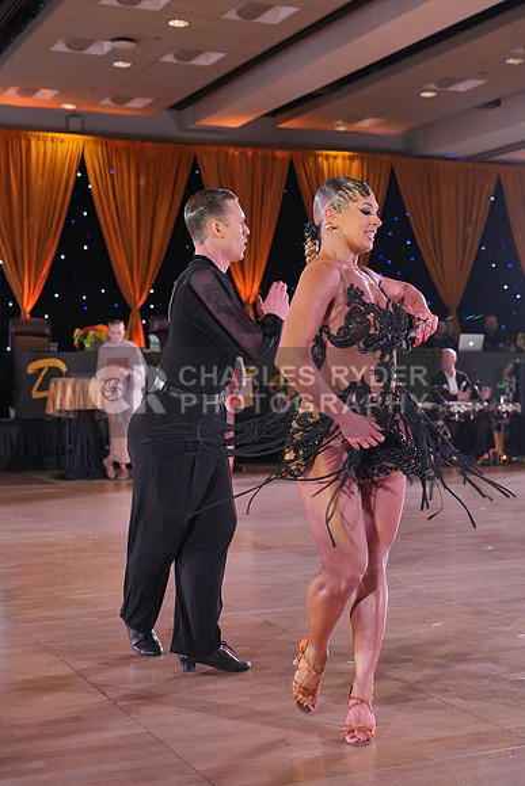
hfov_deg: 24.2
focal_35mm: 56
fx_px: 1224
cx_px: 262
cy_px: 393
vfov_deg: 35.6
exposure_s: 1/500
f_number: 4
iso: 2500
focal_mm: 56
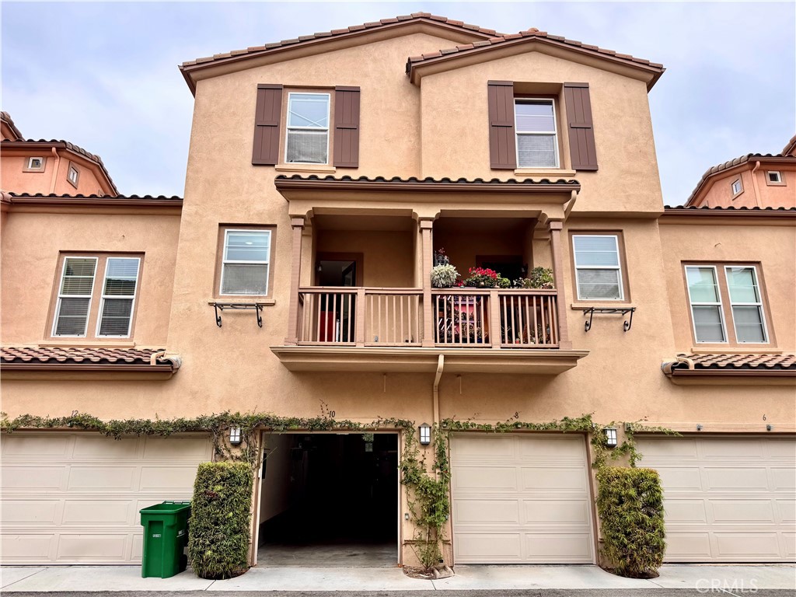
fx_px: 552
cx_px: 398
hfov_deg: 71.6
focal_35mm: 24
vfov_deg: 56.8
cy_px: 298
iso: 80
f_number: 1.78
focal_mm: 6.76
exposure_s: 1/1678
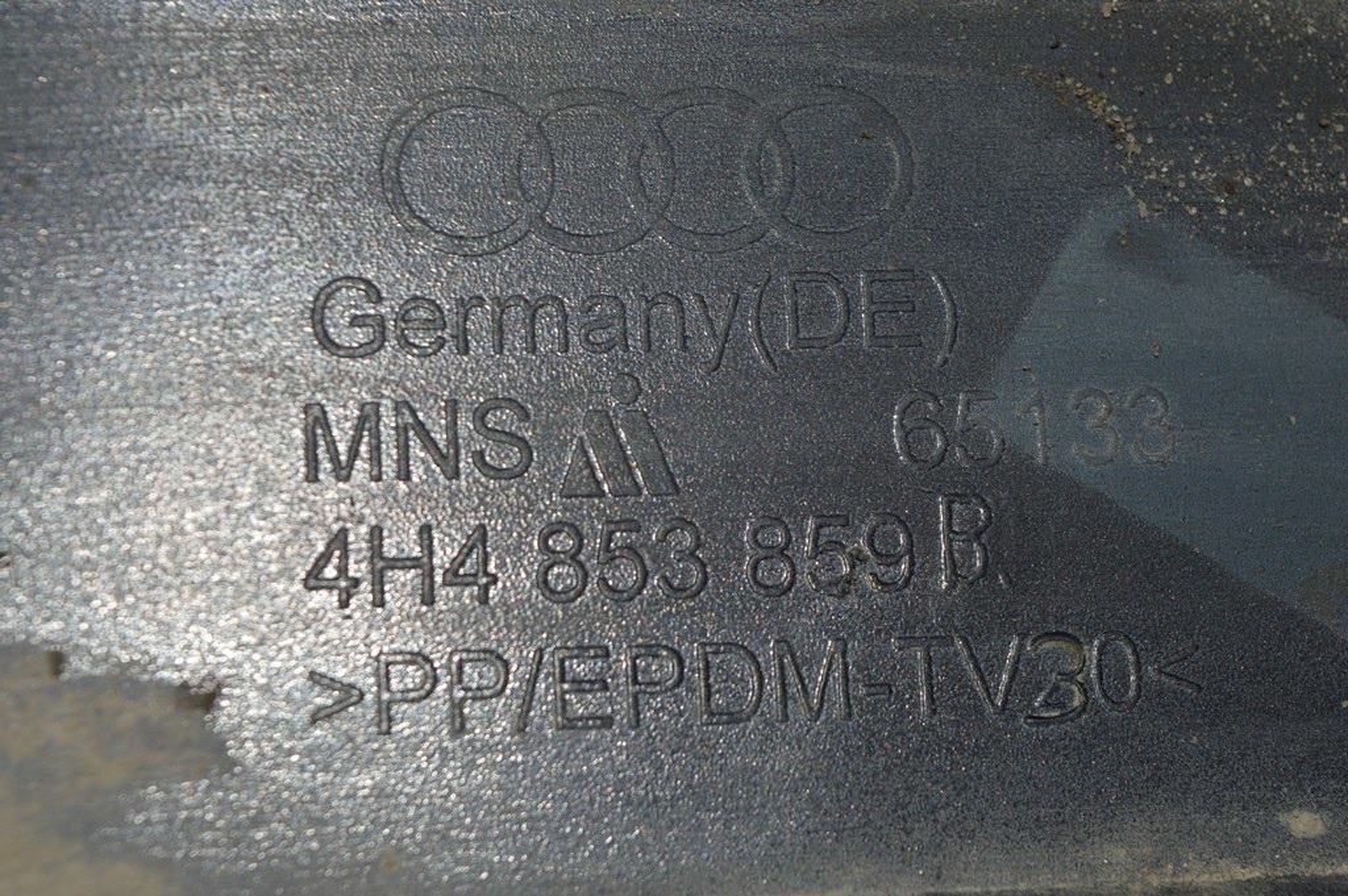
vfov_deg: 16.5
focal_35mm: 82
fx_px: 3087
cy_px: 448
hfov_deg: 24.6
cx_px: 674
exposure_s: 1/60
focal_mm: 55
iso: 100
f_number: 8
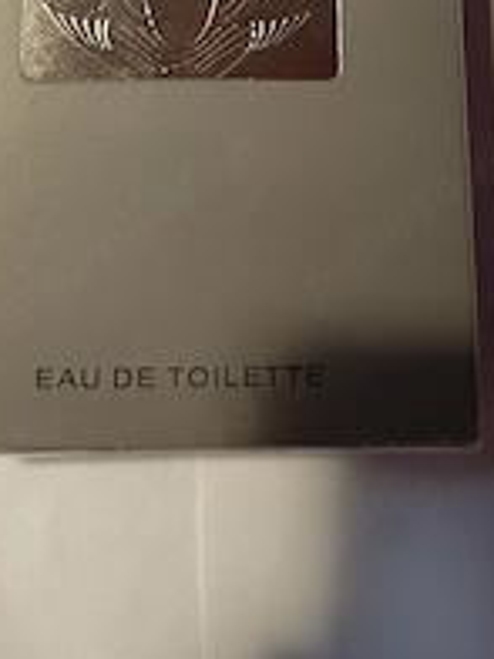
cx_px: 215
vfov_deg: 35.2
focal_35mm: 49
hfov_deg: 29.6
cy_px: -3
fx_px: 932
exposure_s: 1/25.1
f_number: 1.7
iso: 1100
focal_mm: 5.27
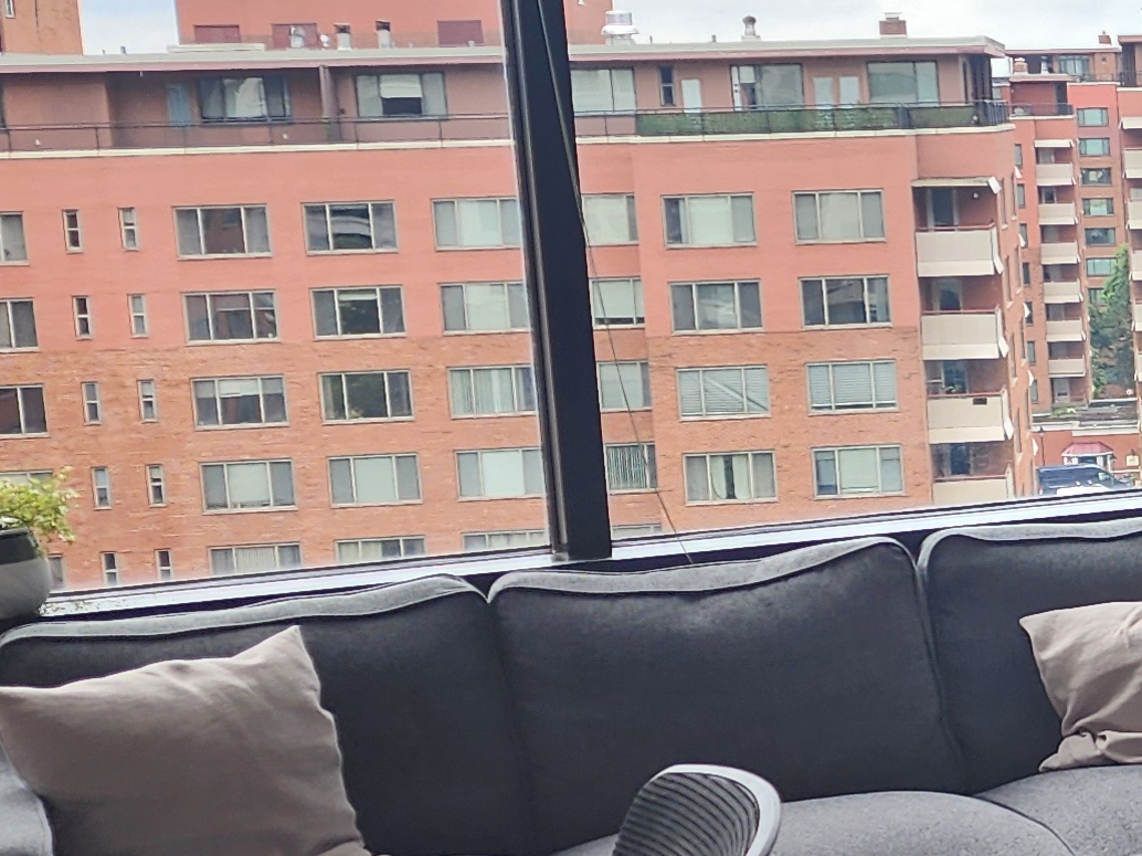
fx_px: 2935
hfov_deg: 19.2
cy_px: 545
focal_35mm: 89
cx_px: 1720
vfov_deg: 16.6
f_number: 1.8
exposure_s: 1/180
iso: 40
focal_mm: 6.4
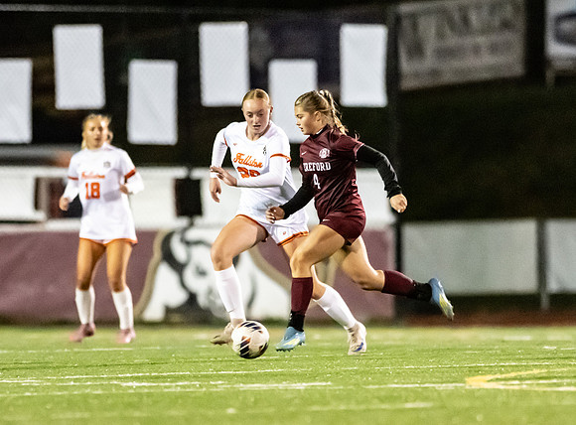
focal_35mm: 584
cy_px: 224
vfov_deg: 2.5
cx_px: 323
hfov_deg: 3.4
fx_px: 9669
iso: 25600
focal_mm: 300
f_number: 2.8
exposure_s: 1/640
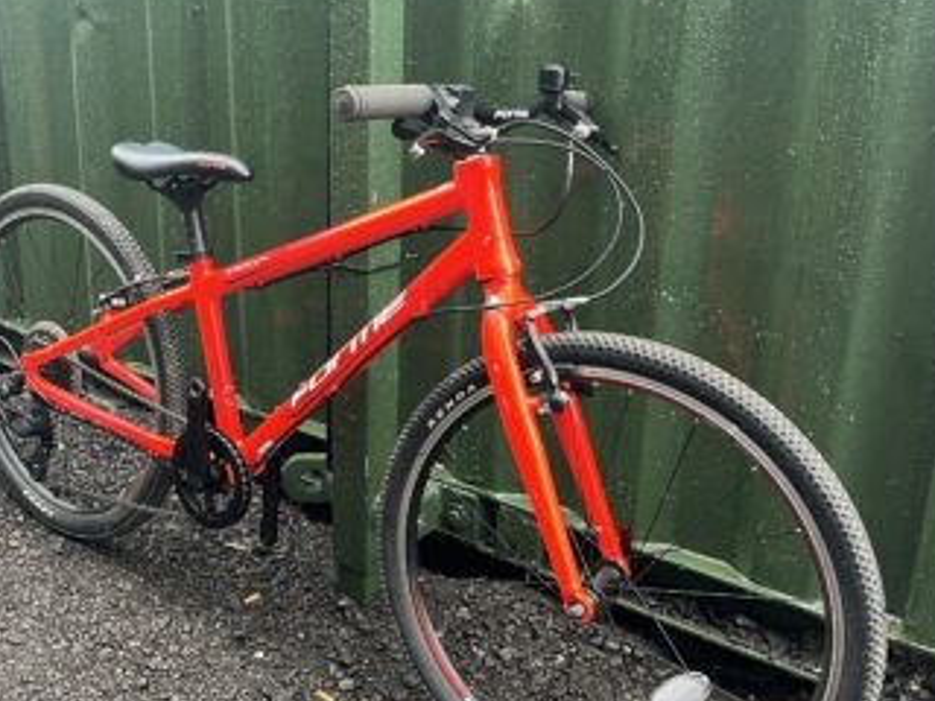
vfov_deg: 36.8
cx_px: 394
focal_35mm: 39
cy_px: 345
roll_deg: +0.1
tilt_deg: -19.1
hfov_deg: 47.7
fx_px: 1053
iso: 125
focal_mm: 5.1
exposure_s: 1/69
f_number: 1.6
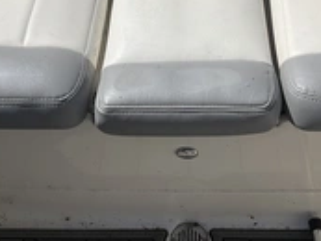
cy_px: 37
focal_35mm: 67
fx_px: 622
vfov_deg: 21.6
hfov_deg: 28.9
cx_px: 180
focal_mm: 3
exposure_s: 1/5814
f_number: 1.8
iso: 25
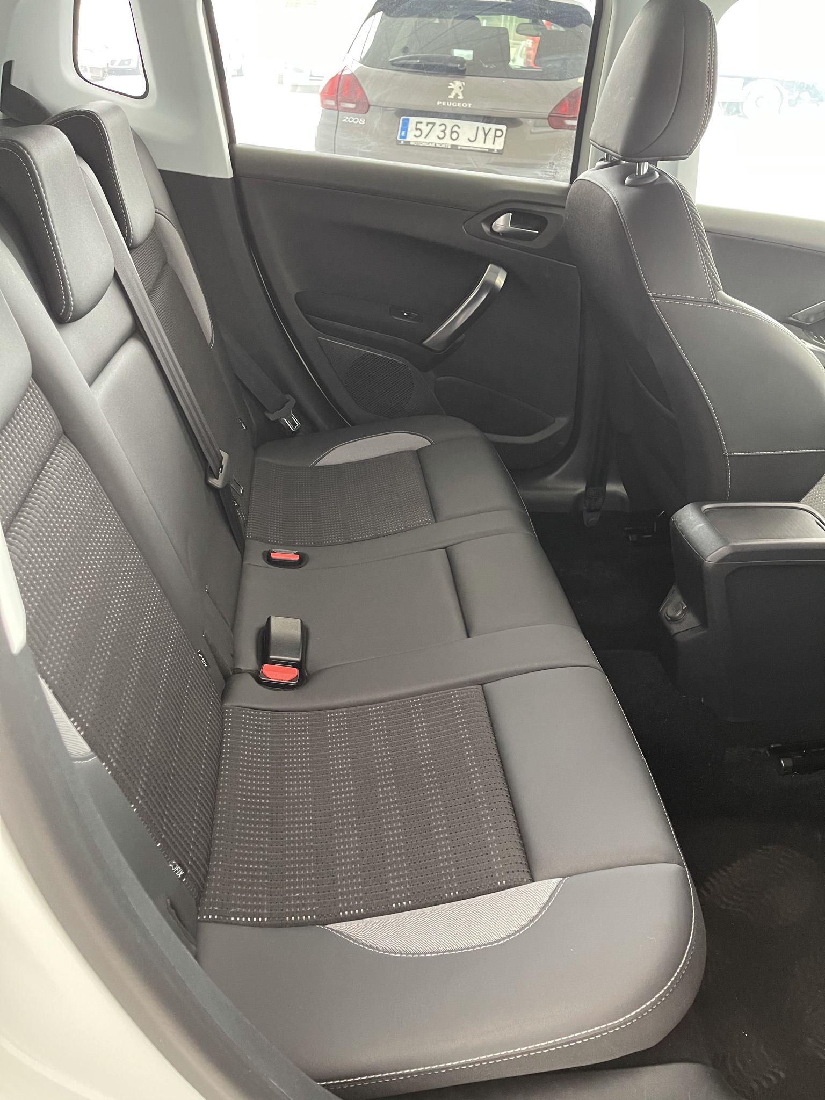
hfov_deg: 53.1
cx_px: 412
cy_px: 550
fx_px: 826
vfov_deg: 67.3
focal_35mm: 26
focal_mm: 5.1
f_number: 1.6
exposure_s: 1/60
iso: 400
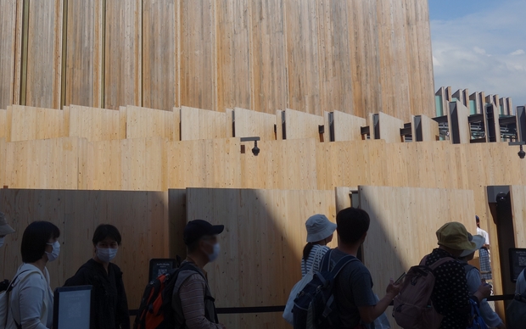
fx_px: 660
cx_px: 197
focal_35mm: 46
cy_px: 98
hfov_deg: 43.1
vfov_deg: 27.8
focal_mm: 10.4
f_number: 6.3
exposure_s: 1/800
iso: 125
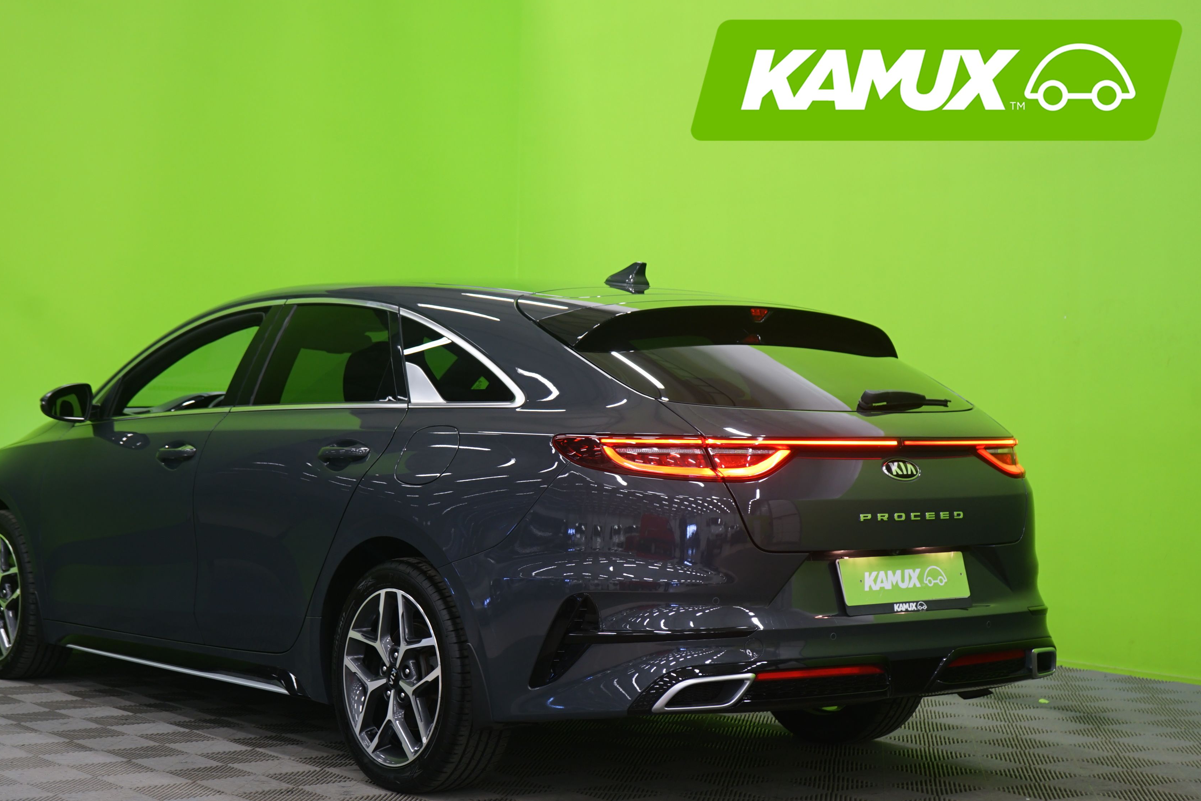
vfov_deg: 22.3
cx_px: 514
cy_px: 444
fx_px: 2035
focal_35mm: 61
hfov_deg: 32.8
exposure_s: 1/6
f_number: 5
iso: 400
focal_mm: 52
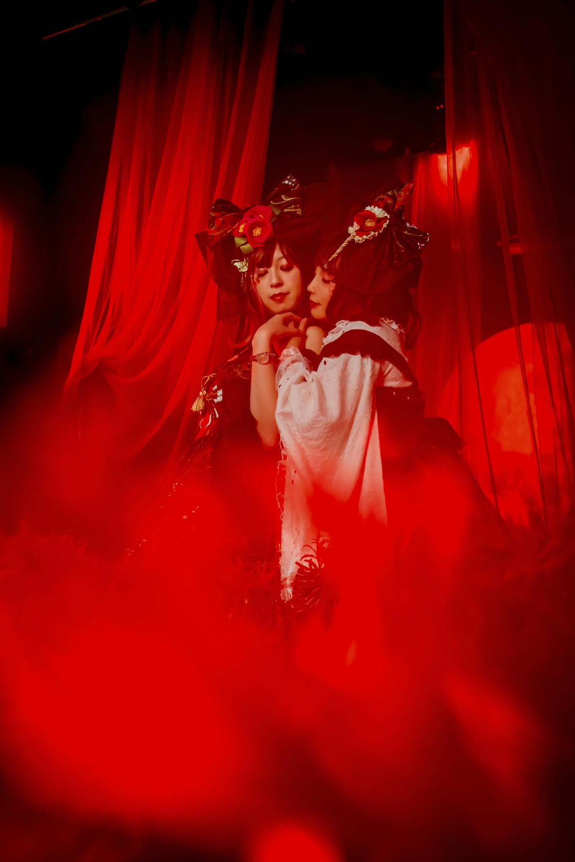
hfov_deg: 36.9
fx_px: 862
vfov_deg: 53.1
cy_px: 431
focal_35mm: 36
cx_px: 290
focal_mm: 35
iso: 640
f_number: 2.5
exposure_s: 1/200
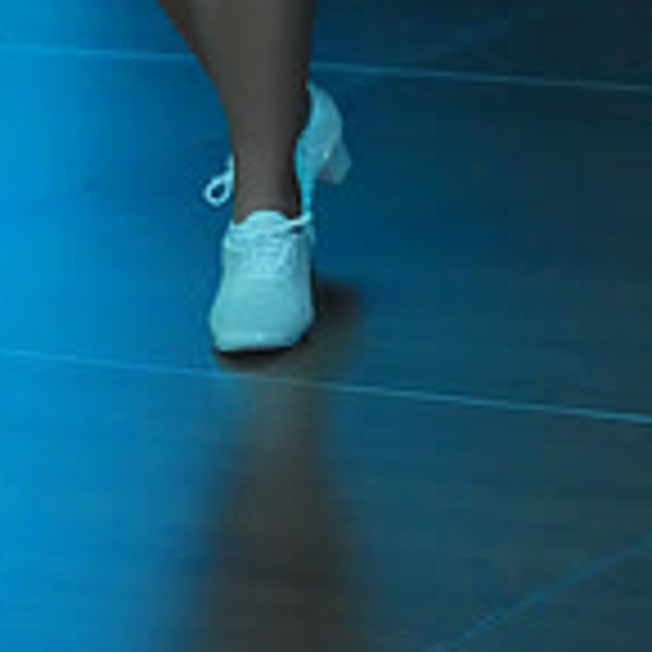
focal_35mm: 285
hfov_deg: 6.1
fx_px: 6073
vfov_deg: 6.0
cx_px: 83
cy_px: -477
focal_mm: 84
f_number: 4
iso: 12800
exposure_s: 1/250
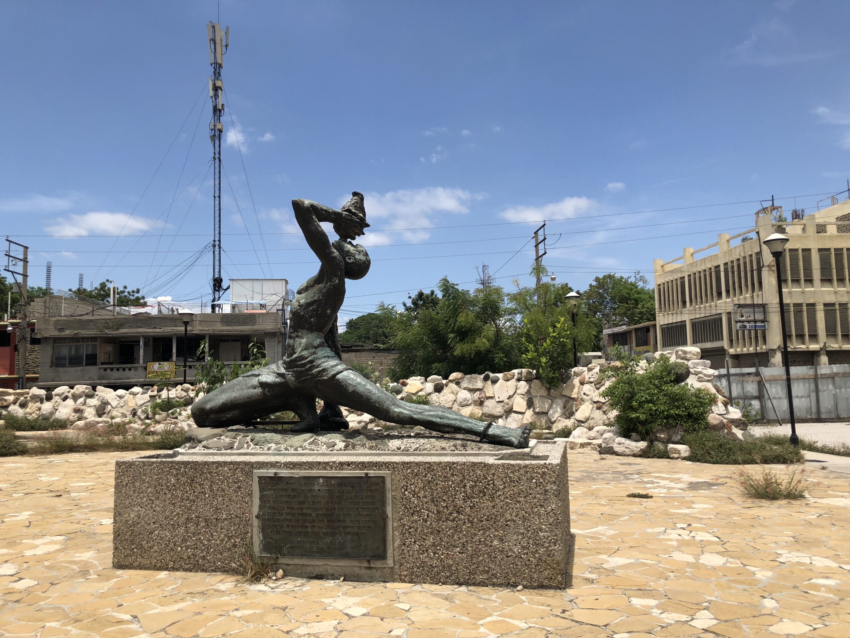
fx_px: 688
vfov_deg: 49.7
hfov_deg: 63.4
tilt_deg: +3.2
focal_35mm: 28
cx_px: 425
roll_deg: +1.2
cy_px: 319
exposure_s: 1/2667
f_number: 1.8
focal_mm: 3.99
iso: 20
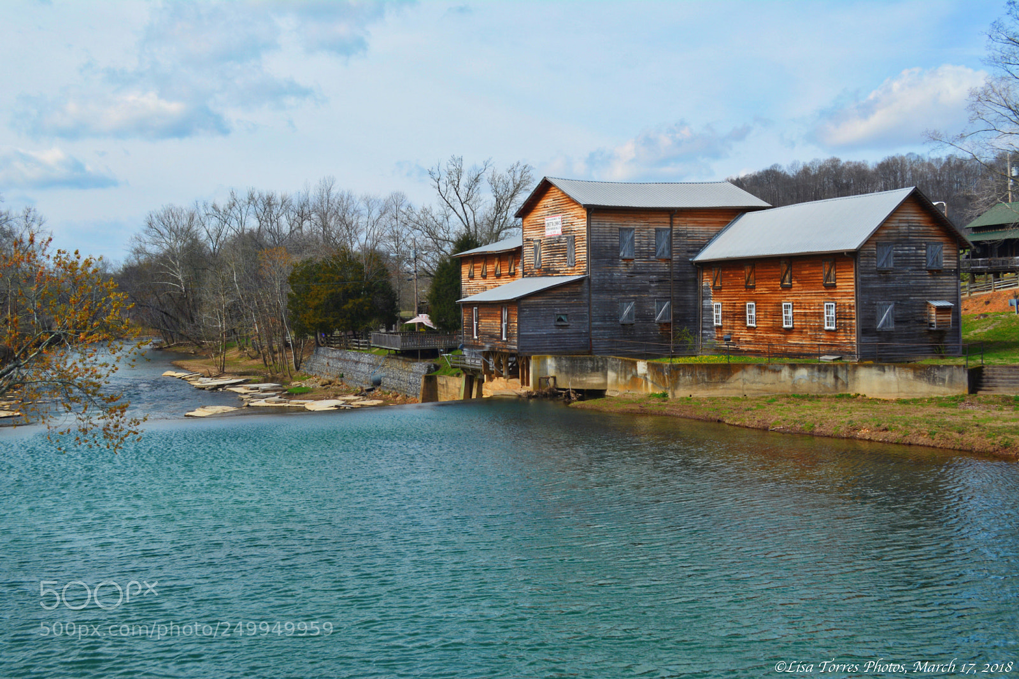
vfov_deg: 34.2
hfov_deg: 49.6
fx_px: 1104
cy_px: 340
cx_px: 510
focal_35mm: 39
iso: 110
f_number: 8
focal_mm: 26
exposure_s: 1/250
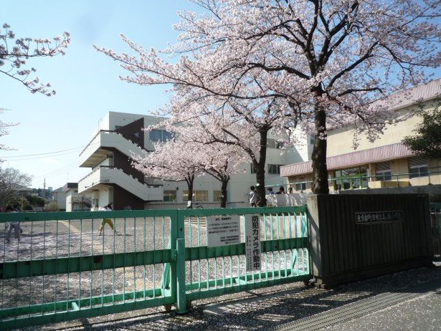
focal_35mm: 26
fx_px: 331
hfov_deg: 67.3
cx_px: 222
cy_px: 169
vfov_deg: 53.1
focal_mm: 4.4
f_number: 4
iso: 100
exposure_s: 1/640
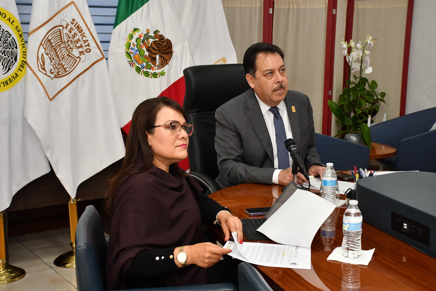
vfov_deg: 23.8
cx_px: 218
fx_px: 690
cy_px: 146
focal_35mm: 57
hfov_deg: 35.1
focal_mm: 38
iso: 1000
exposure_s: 1/125
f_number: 5.6
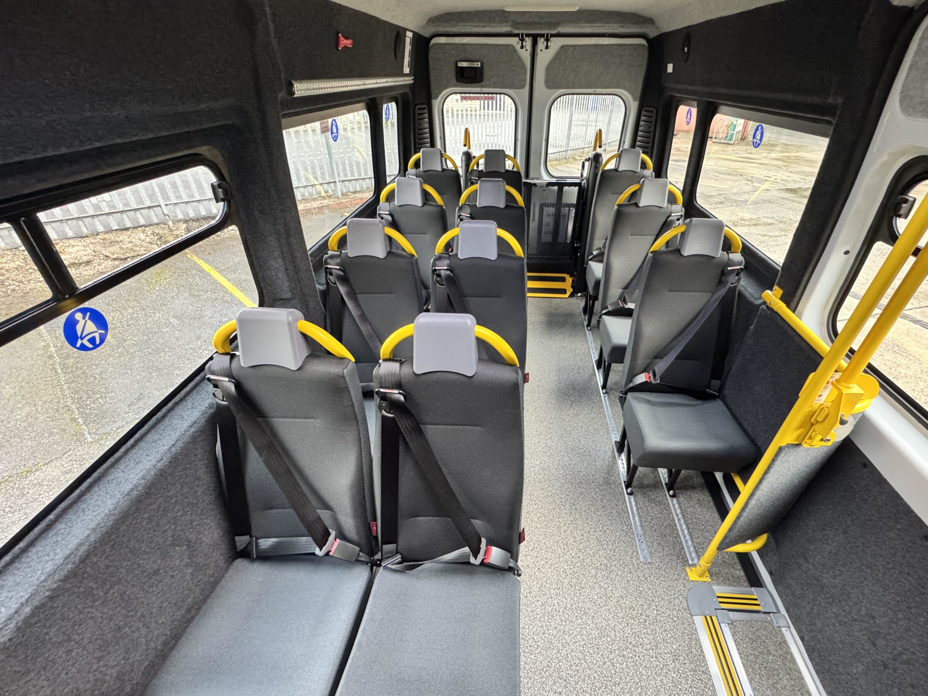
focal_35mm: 15
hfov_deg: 98.0
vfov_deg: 81.6
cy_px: 371
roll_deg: -1.9
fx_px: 402
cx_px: 493
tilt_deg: -35.5
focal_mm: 2.22
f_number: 2.2
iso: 800
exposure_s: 1/60
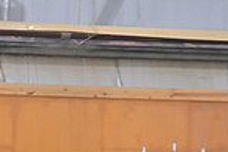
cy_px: 282
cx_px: 22
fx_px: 4807
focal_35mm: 759
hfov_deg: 2.7
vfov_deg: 1.8
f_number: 3.2
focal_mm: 200
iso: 1250
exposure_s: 1/250
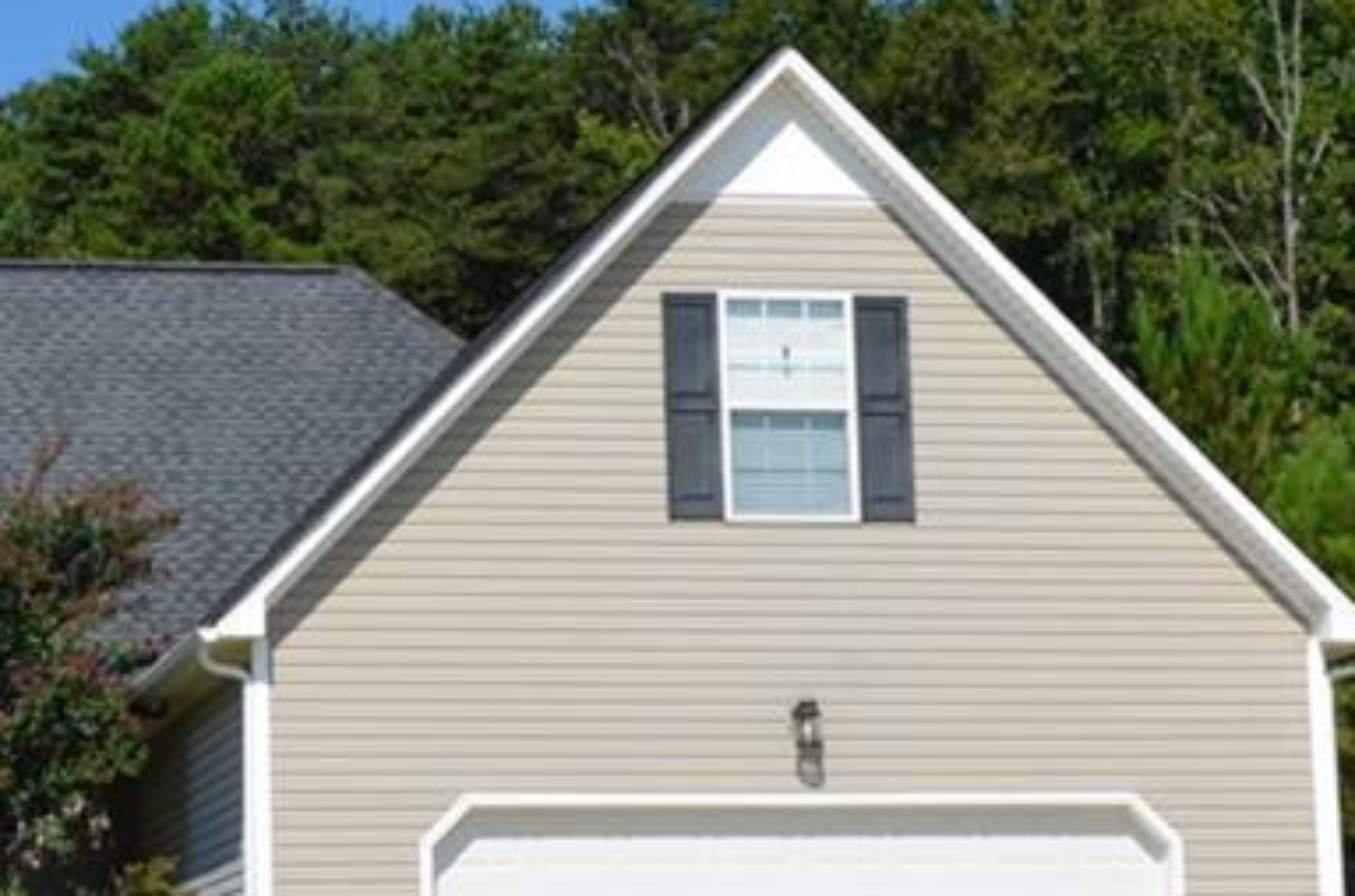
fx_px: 3905
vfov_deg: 13.1
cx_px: 236
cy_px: 425
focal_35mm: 104
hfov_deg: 19.5
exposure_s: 1/250
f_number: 8
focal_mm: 26
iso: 100
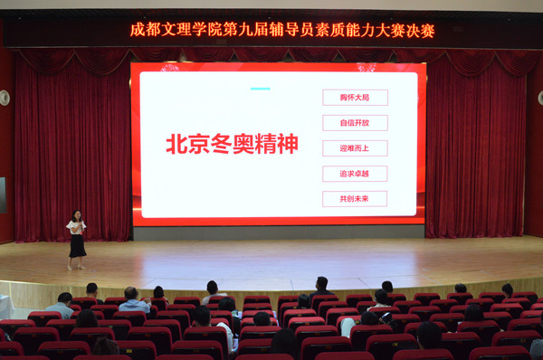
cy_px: 180
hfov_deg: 53.2
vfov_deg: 36.8
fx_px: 542
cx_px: 272
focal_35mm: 36
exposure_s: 1/30
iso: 1600
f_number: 14
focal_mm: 24
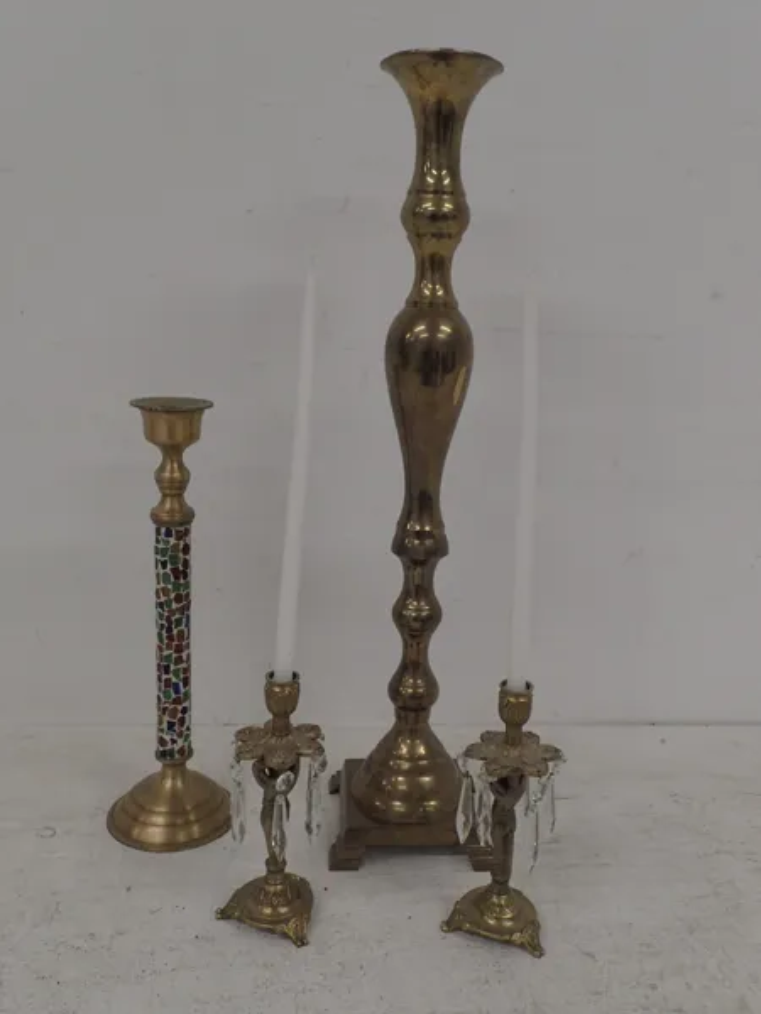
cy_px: 507
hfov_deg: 46.8
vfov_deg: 60.0
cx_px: 380
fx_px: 879
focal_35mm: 30
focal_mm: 5.5
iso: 200
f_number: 3.2
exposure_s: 1/80
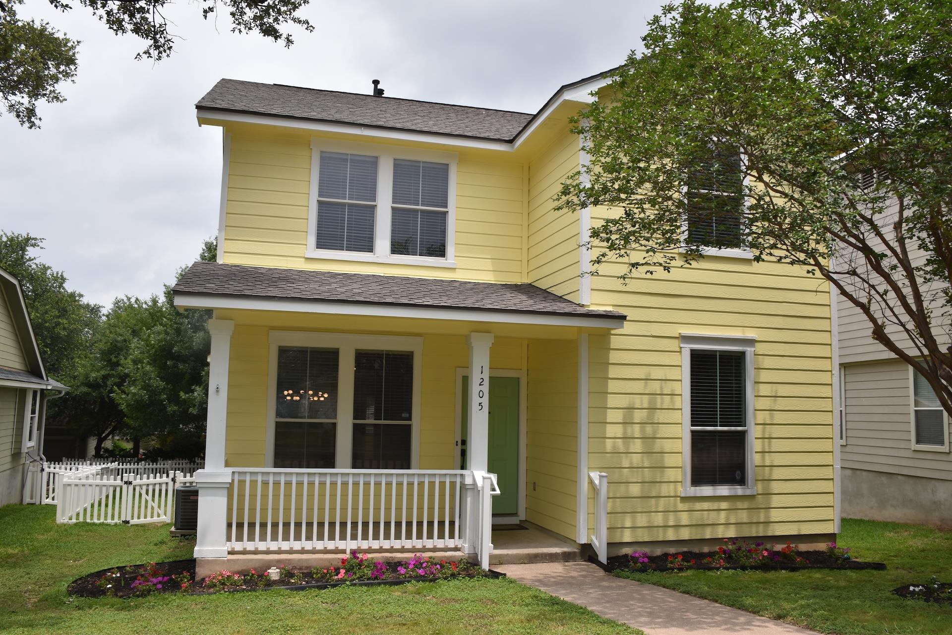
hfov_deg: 61.9
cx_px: 476
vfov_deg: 43.6
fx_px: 793
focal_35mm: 30
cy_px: 318
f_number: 10
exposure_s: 1/200
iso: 100
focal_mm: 20
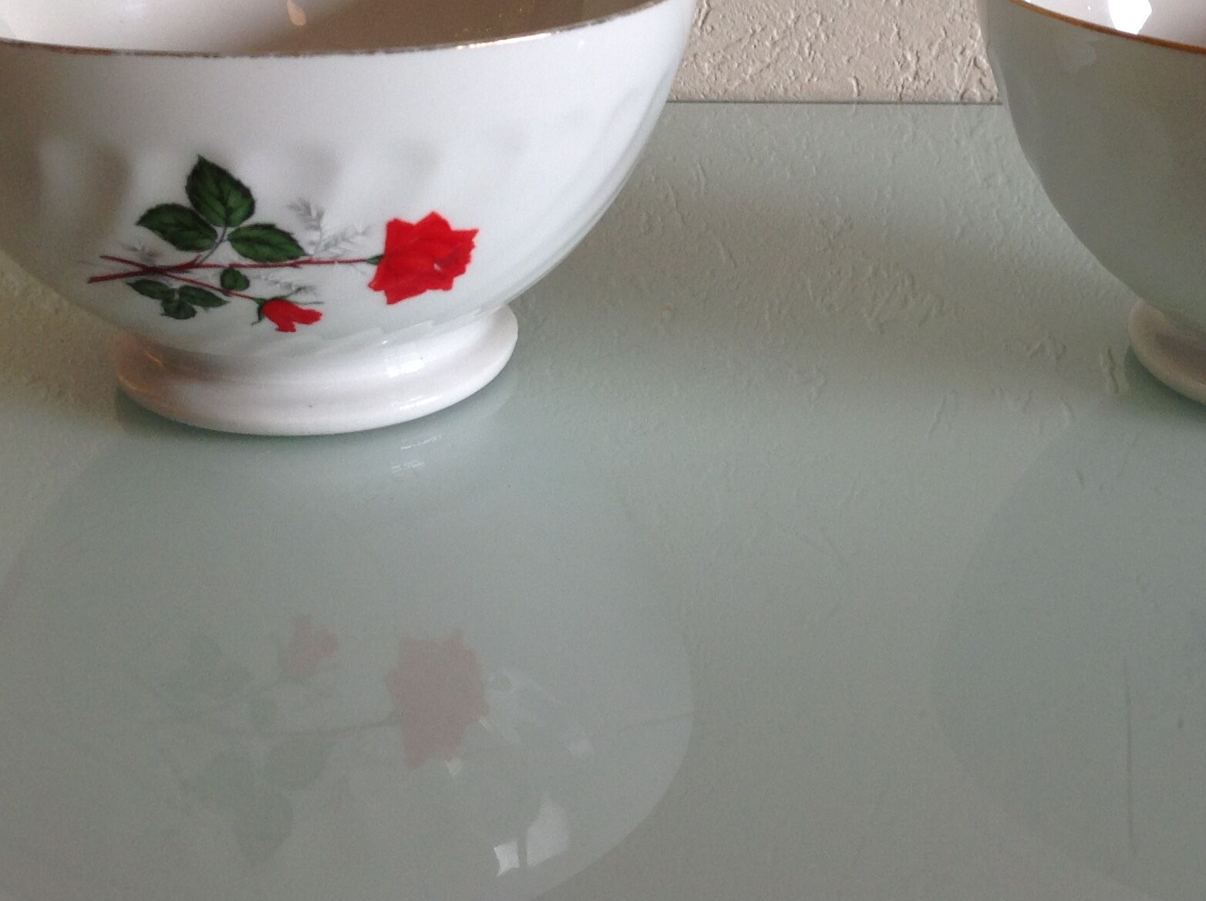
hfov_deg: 33.0
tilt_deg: -18.1
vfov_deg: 24.8
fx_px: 2018
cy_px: 181
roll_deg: -1.9
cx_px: 814
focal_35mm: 58
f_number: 2.4
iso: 50
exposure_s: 1/30
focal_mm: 4.28
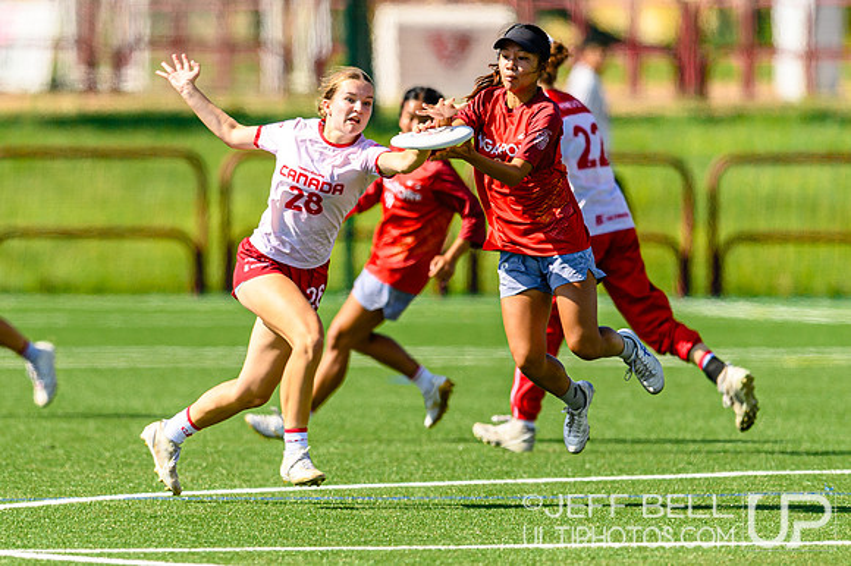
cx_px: 300
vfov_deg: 1.8
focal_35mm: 746
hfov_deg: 2.8
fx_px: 17634
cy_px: 263
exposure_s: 1/1600
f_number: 3.2
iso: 100
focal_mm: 400
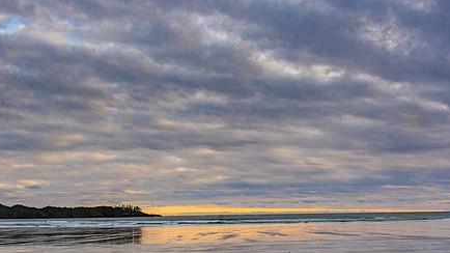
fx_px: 489
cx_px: 233
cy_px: 199
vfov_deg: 28.4
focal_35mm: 41
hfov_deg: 49.4
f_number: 13
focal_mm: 18
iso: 400
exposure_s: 1/320
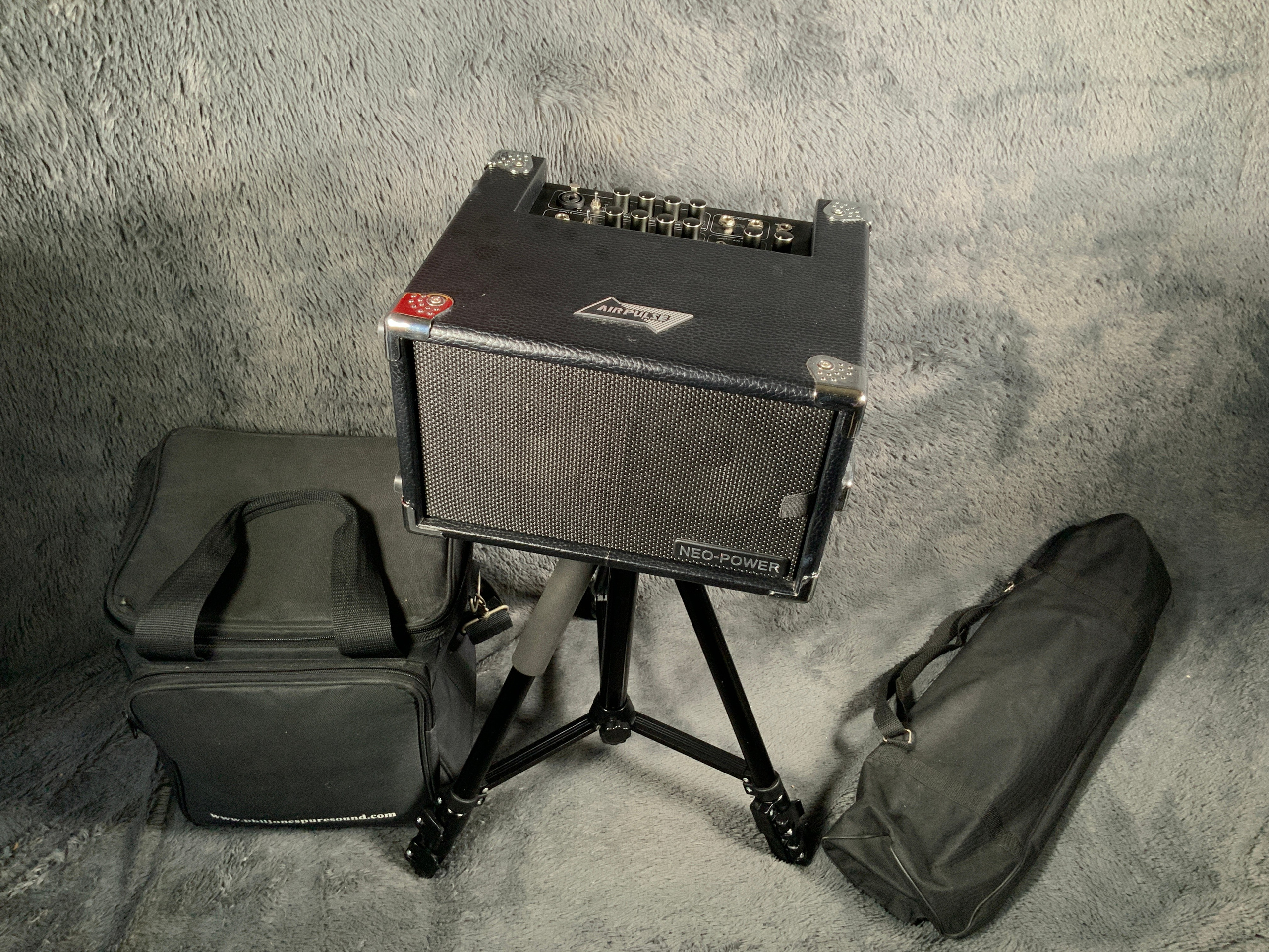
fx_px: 1063
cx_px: 634
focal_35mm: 29
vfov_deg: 48.2
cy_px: 476
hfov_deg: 61.7
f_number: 1.8
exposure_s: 1/52
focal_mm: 3
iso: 64
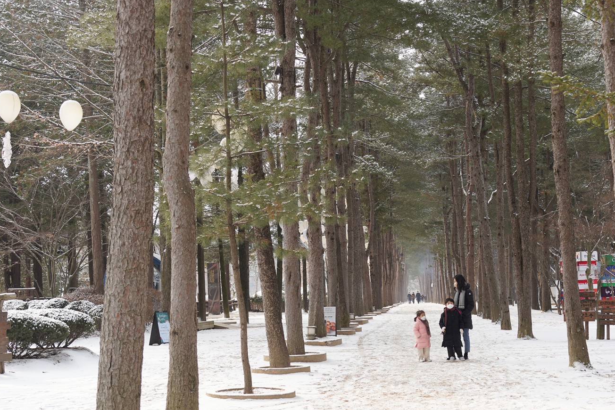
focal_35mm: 69
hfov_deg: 29.1
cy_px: 239
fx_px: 1179
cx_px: 397
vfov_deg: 19.7
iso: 160
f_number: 5.6
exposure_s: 1/100
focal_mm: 45
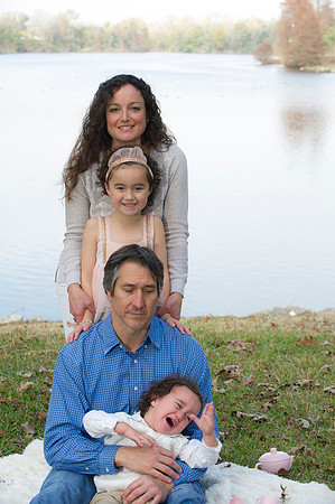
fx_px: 1119
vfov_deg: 25.4
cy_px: 252
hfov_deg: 17.0
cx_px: 168
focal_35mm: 80
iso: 200
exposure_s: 1/125
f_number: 5.6
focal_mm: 80
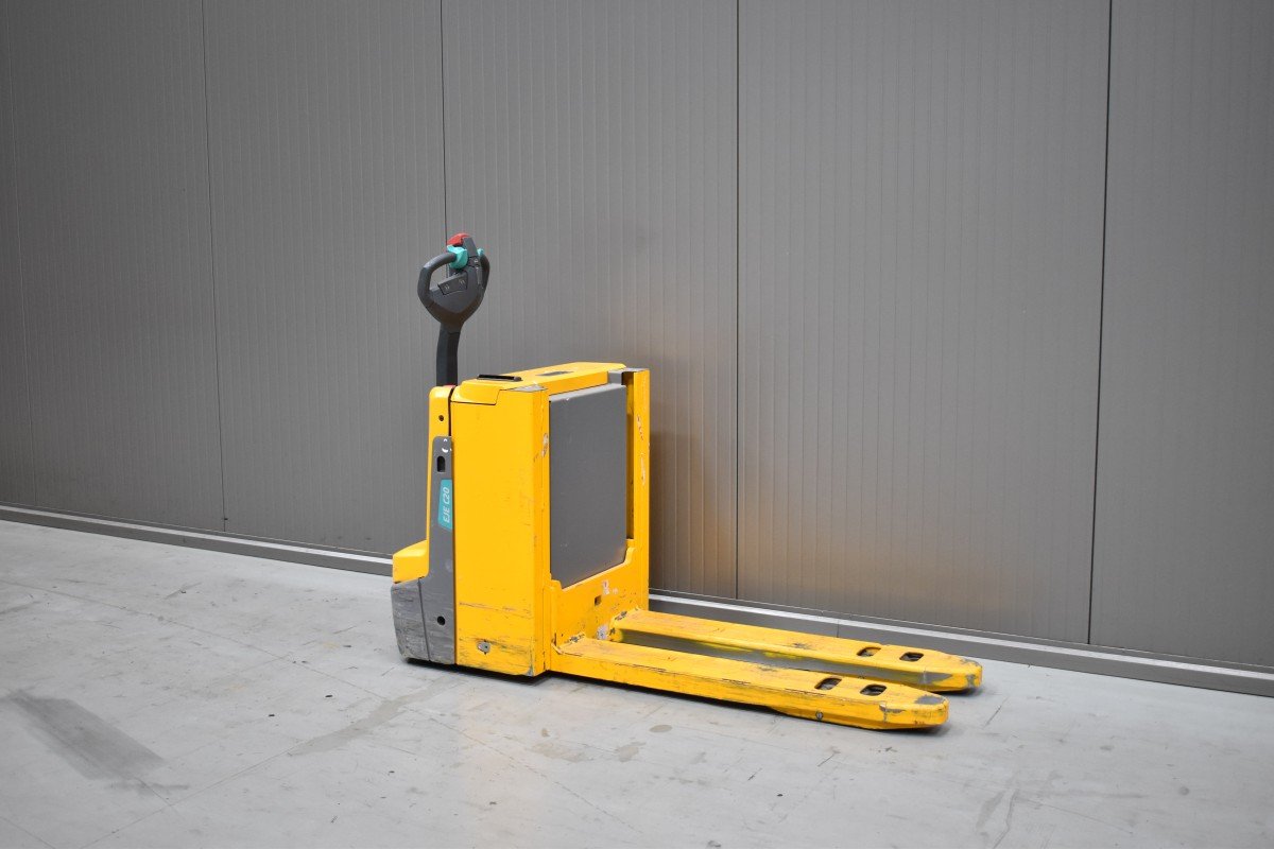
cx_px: 637
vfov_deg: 34.2
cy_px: 424
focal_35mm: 39
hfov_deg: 49.6
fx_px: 1380
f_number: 4
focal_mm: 26
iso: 1250
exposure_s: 1/60
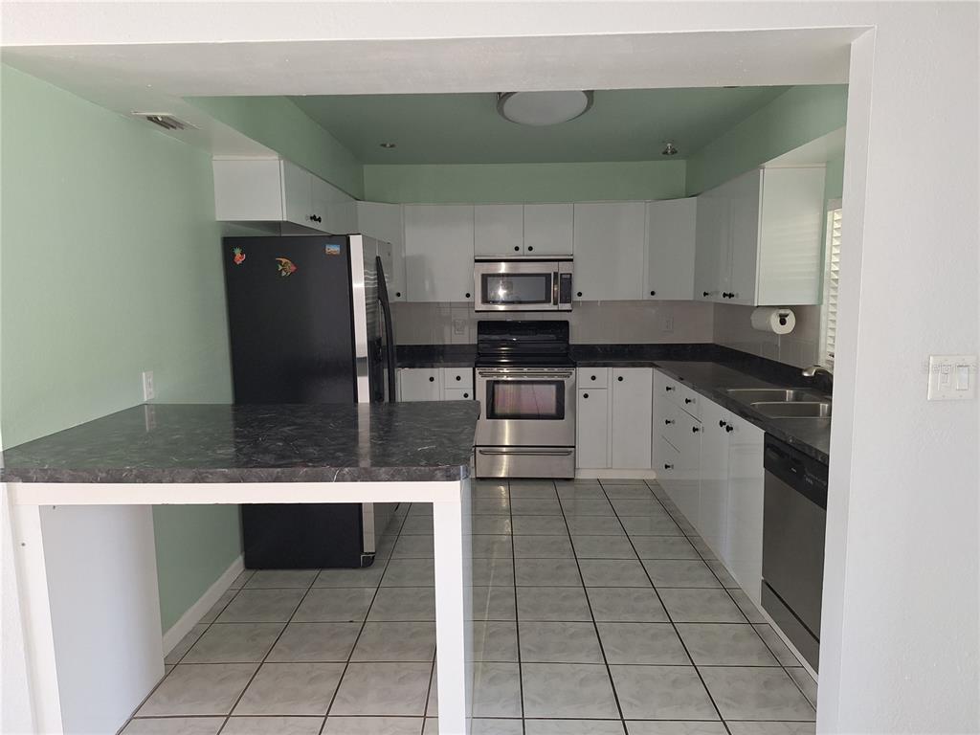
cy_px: 368
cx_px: 490
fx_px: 651
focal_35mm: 23
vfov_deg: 58.9
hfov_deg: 73.9
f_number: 1.8
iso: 25
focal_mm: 5.54
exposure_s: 1/40
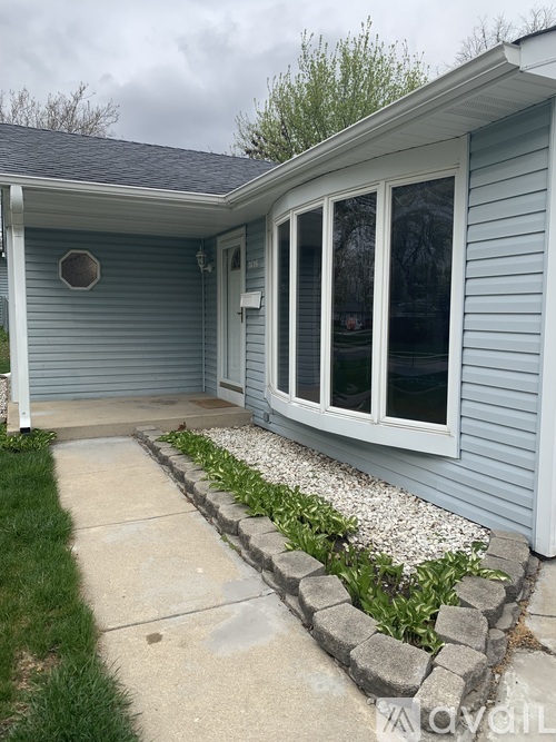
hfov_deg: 53.0
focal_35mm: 26
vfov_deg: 67.3
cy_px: 371
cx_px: 278
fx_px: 557
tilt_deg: -4.4
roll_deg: -0.6
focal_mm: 4.25
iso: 25
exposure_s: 1/485
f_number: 1.8
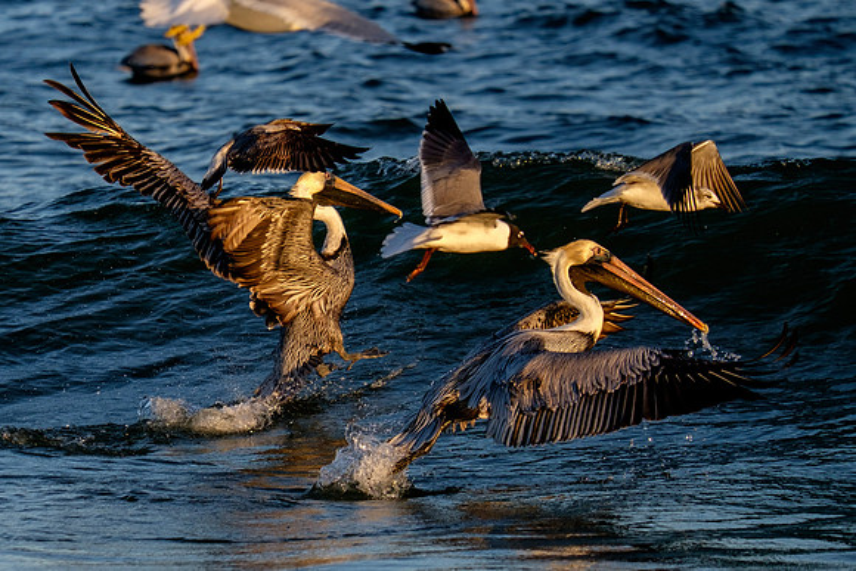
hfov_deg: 4.5
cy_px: 370
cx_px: 256
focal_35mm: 454
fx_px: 10802
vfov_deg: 3.0
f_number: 5.6
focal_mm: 200
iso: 200
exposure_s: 1/1000
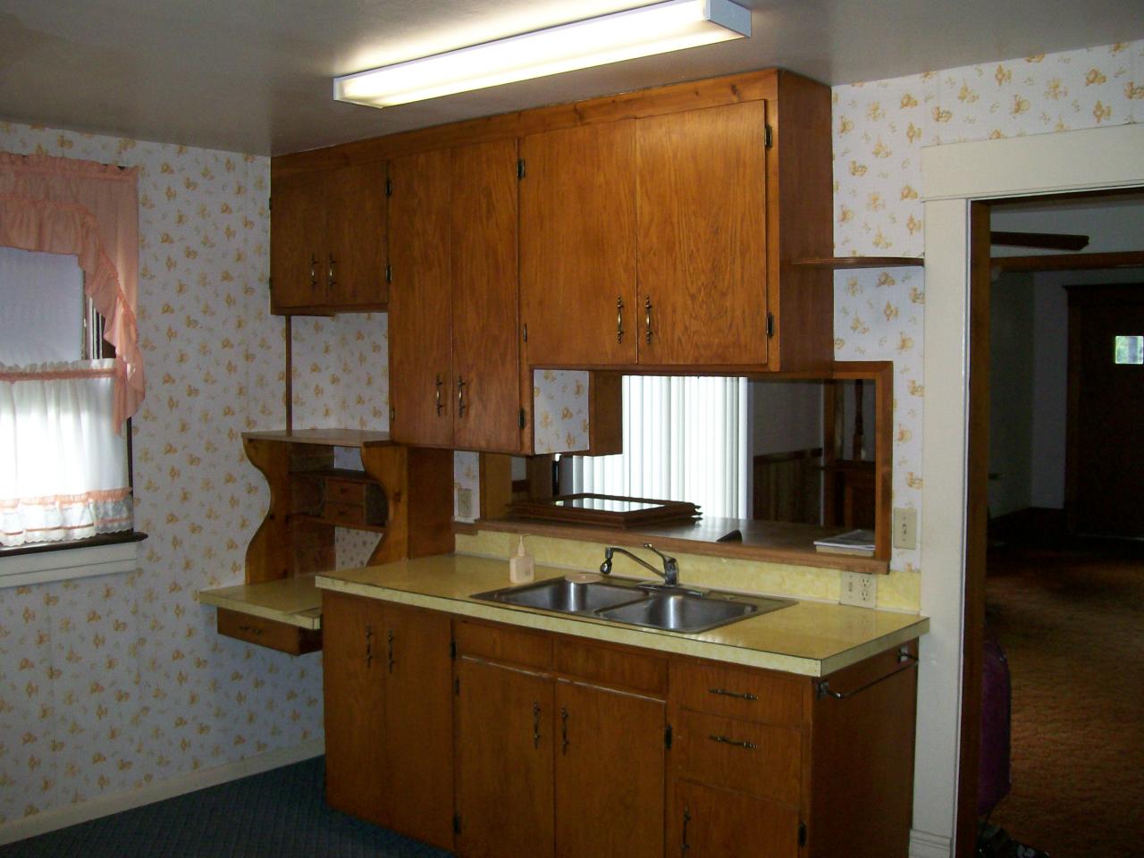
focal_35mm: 36
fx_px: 1190
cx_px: 572
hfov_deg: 51.4
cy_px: 429
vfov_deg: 39.7
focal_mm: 6
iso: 140
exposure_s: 1/64
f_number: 2.7
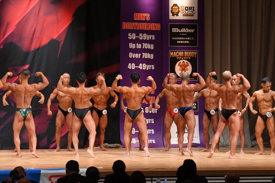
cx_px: 138
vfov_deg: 8.7
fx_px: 1199
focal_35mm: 157
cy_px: 92
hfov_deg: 13.1
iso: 6400
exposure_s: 1/400
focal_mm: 105
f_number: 5.6
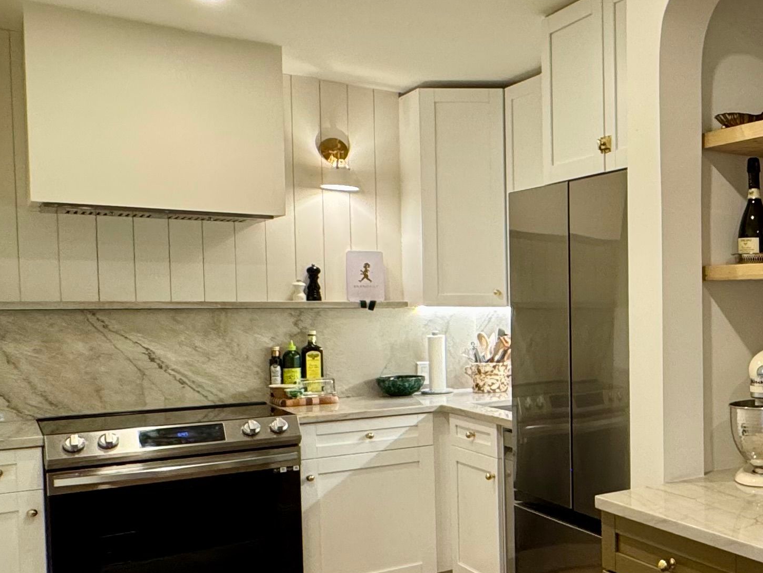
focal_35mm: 39
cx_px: 873
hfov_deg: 38.2
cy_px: 338
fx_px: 860
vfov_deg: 36.7
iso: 200
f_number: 2.2
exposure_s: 1/60
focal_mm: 2.22
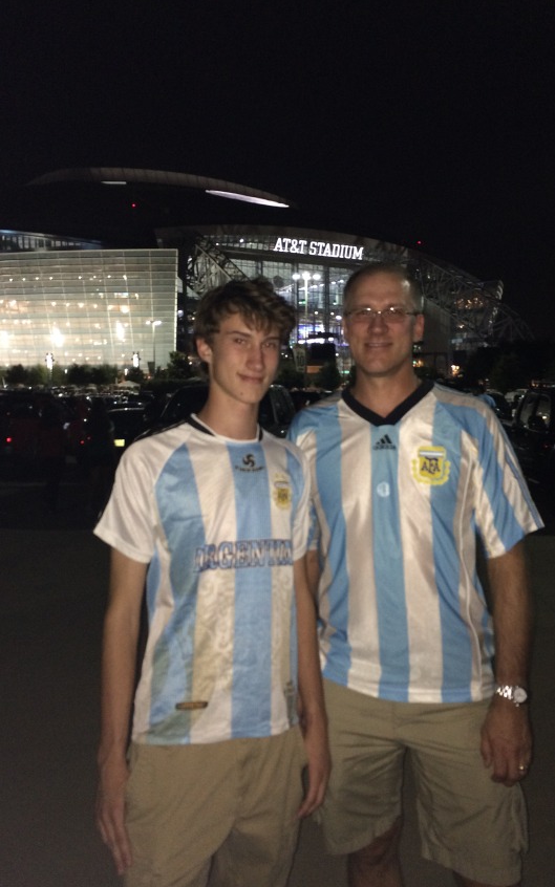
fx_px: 750
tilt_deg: -5.4
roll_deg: +1.0
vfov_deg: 61.2
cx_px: 302
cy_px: 445
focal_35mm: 31
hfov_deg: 40.6
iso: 160
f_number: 2.2
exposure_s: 1/16
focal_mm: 4.15
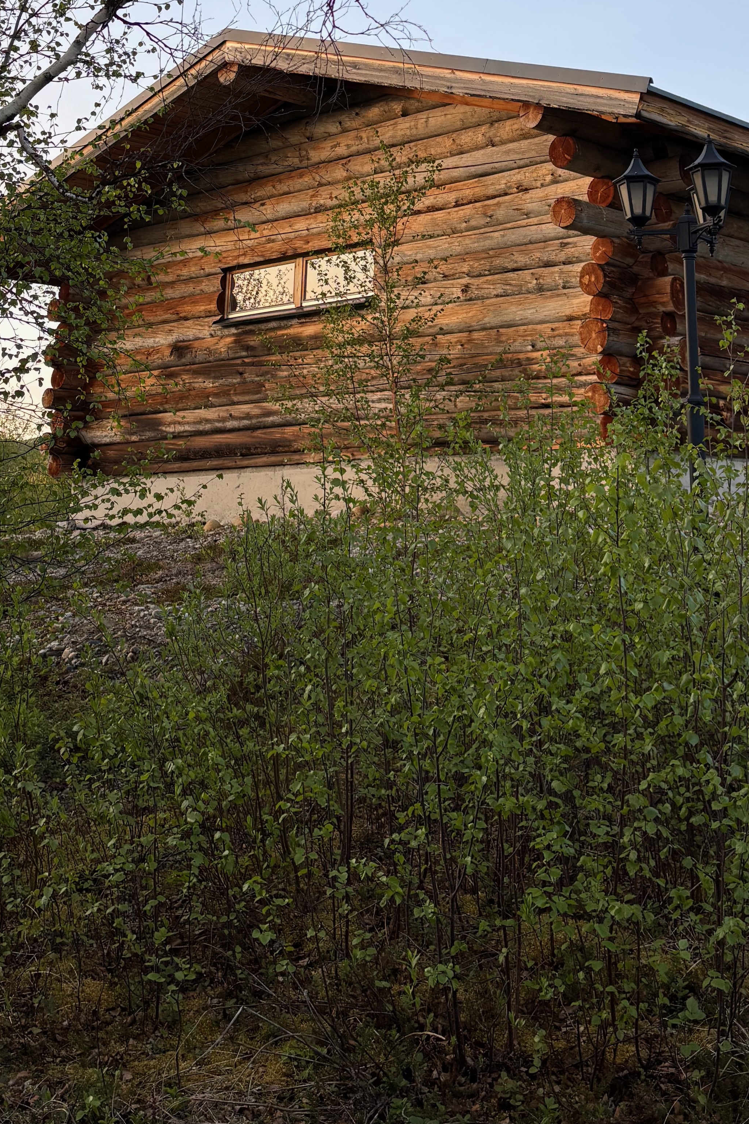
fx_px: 1560
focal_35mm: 50
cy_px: 156
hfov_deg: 27.0
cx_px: 411
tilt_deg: +14.5
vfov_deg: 37.5
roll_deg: -0.3
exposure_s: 1/498
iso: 50
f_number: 1.6
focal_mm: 5.96
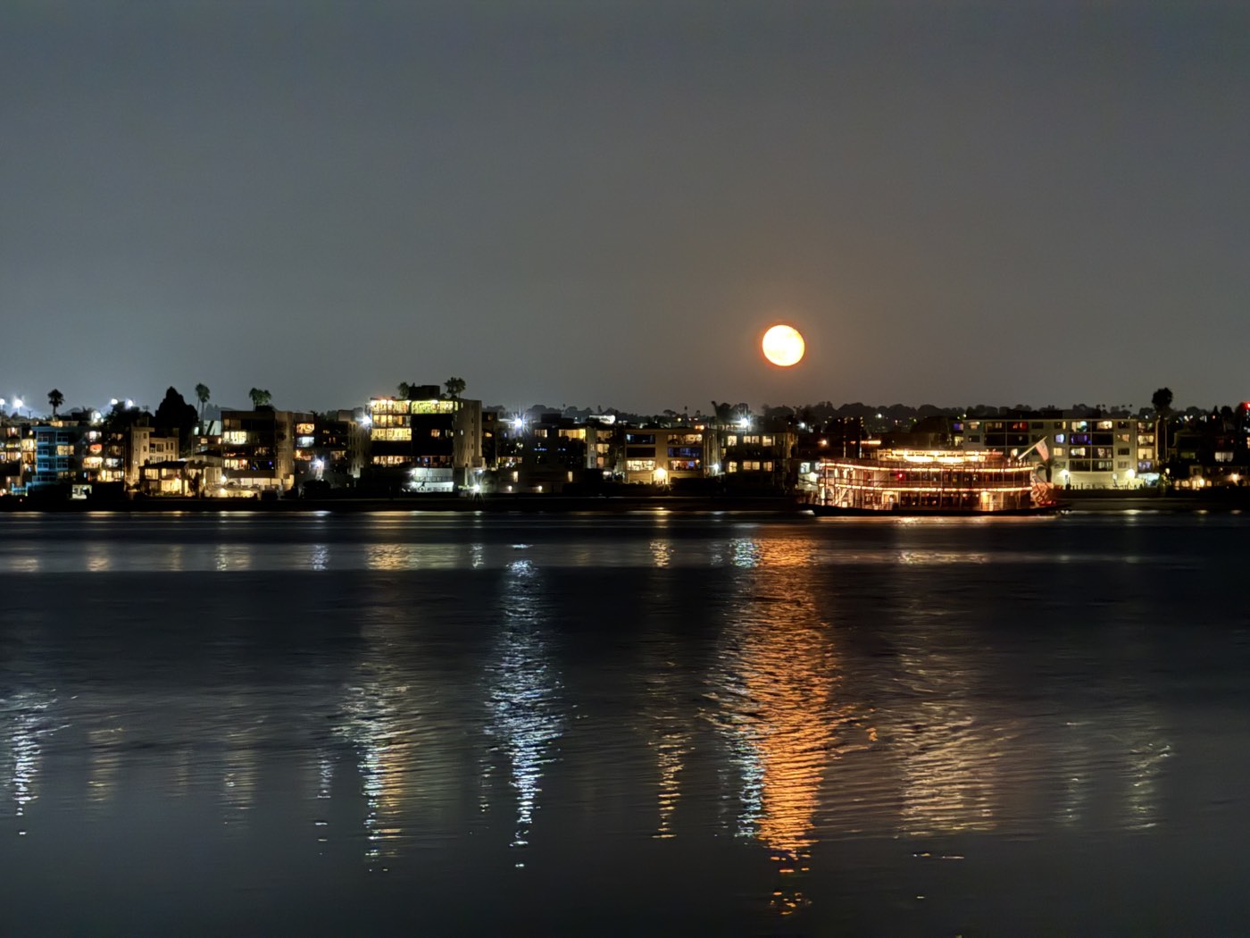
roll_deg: +0.1
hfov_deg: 16.4
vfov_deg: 12.3
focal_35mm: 120
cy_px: 469
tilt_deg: +0.3
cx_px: 625
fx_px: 4333
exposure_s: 1/7
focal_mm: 15.66
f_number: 2.8
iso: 3200
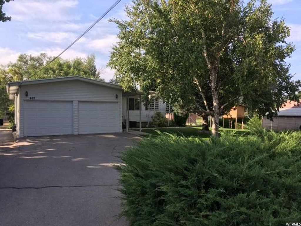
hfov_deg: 61.7
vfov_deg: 48.2
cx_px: 150
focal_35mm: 29
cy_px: 113
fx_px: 252
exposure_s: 1/545
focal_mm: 4.15
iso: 25
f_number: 2.2
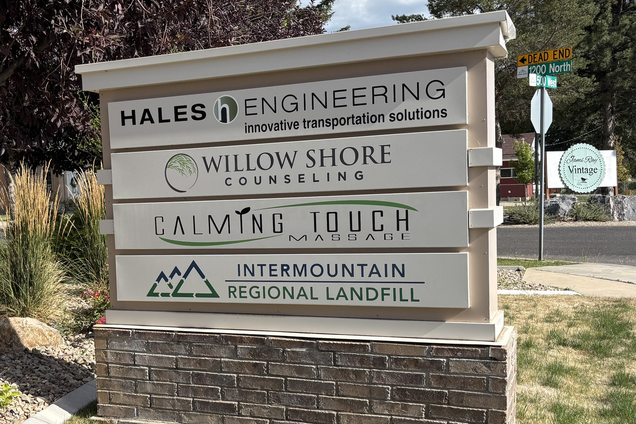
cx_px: 217
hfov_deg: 43.9
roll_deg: +2.7
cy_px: 256
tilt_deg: -4.7
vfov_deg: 30.4
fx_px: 777
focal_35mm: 44
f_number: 1.6
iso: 50
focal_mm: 5.96
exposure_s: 1/2710
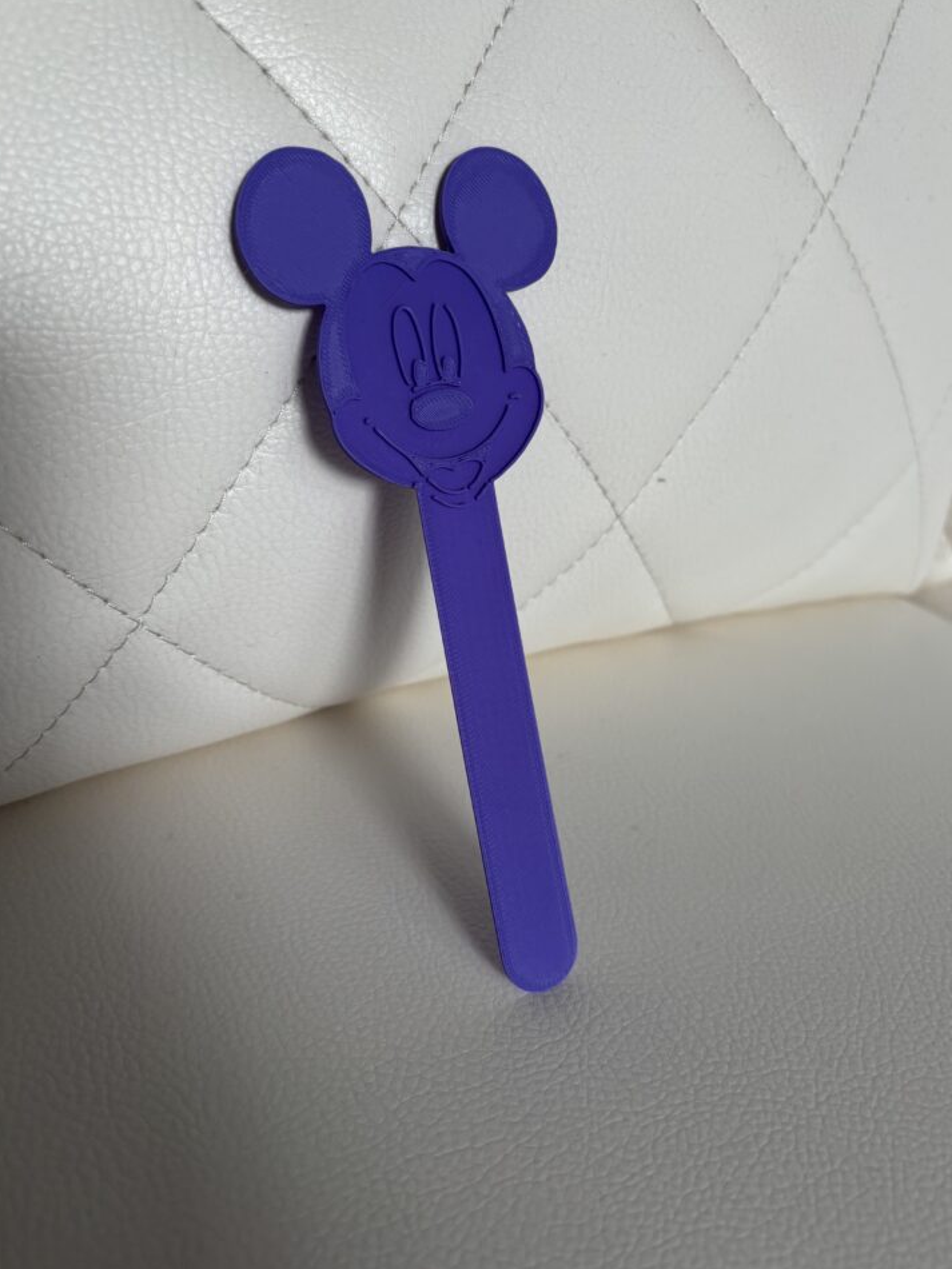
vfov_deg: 63.4
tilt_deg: -33.2
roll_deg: -6.4
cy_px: 590
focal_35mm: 28
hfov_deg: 49.7
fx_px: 1027
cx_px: 503
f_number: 1.6
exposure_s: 1/120
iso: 80
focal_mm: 5.96
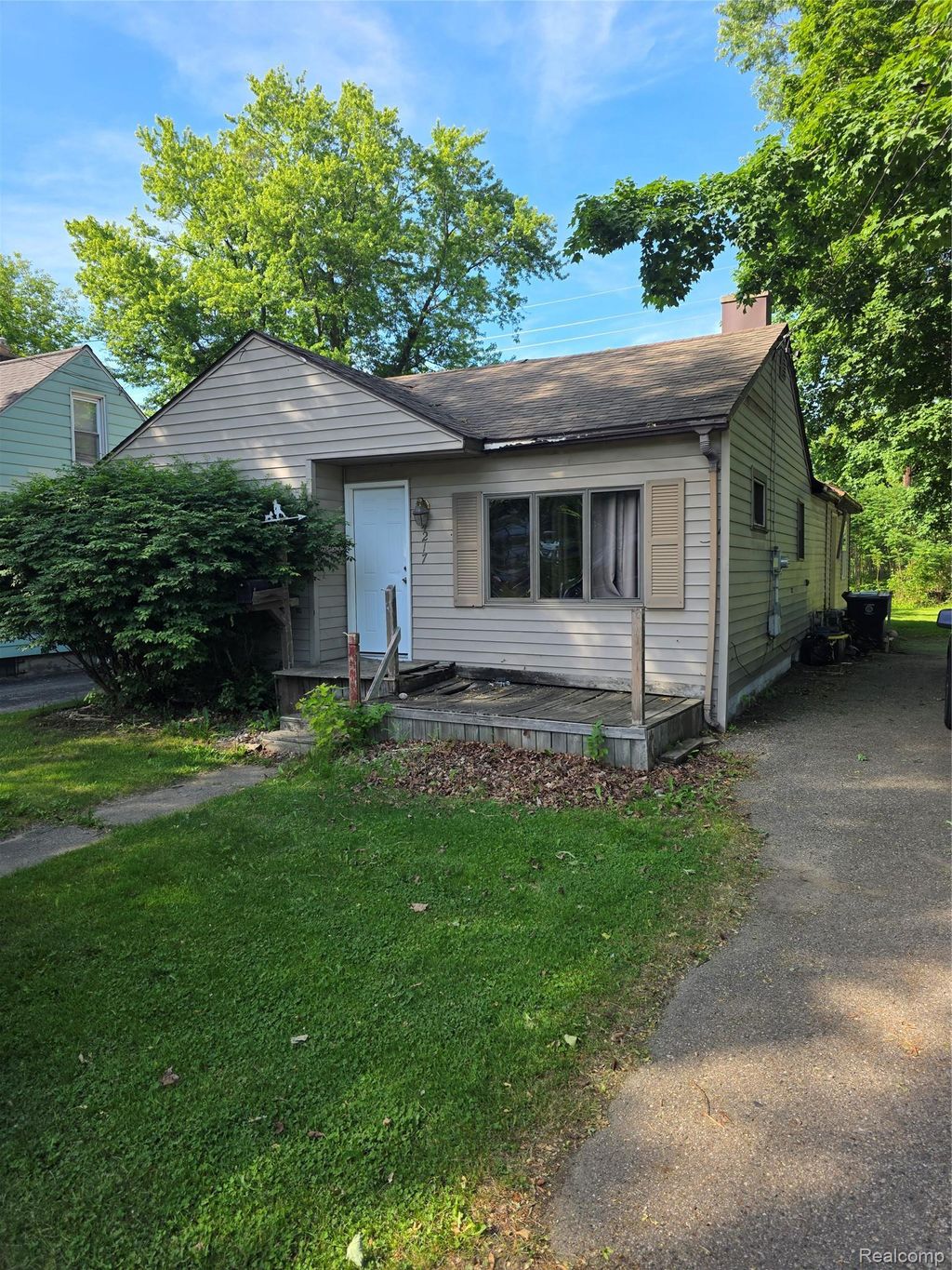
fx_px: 843
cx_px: 476
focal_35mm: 23
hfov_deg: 58.9
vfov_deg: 73.9
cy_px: 635
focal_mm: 6.3
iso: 80
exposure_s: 1/1580
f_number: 1.7
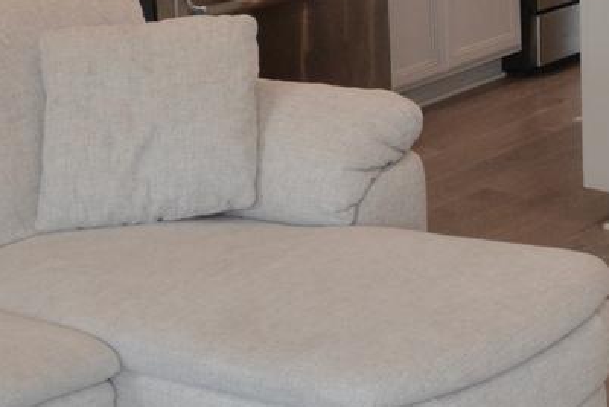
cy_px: -7
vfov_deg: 11.0
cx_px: 729
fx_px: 2081
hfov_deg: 16.0
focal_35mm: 123
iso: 2000
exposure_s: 1/100
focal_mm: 24
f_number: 9
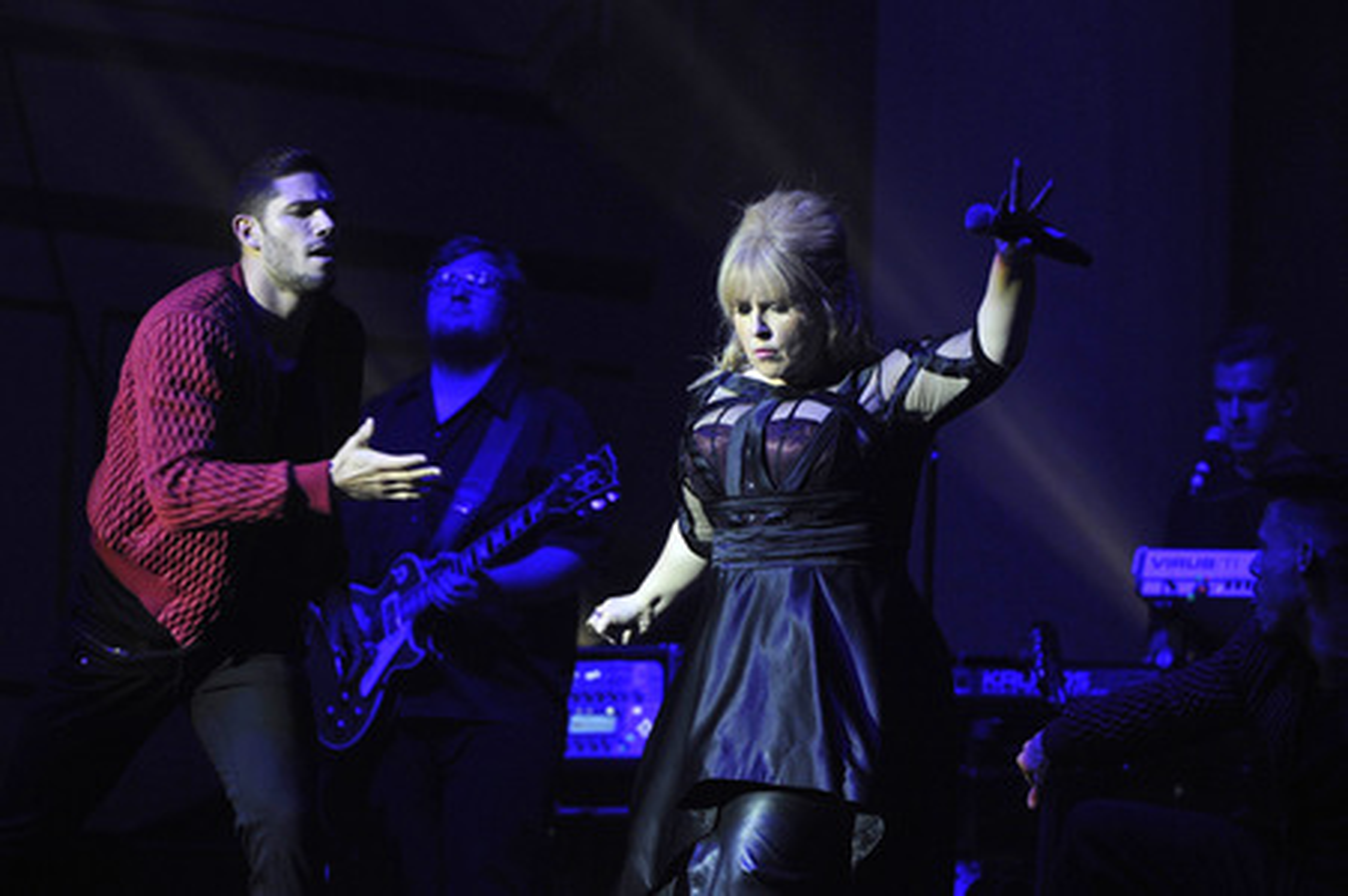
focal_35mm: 200
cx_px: 674
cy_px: 448
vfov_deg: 6.9
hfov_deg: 10.3
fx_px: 7483
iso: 2500
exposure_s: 1/250
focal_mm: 200
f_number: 4
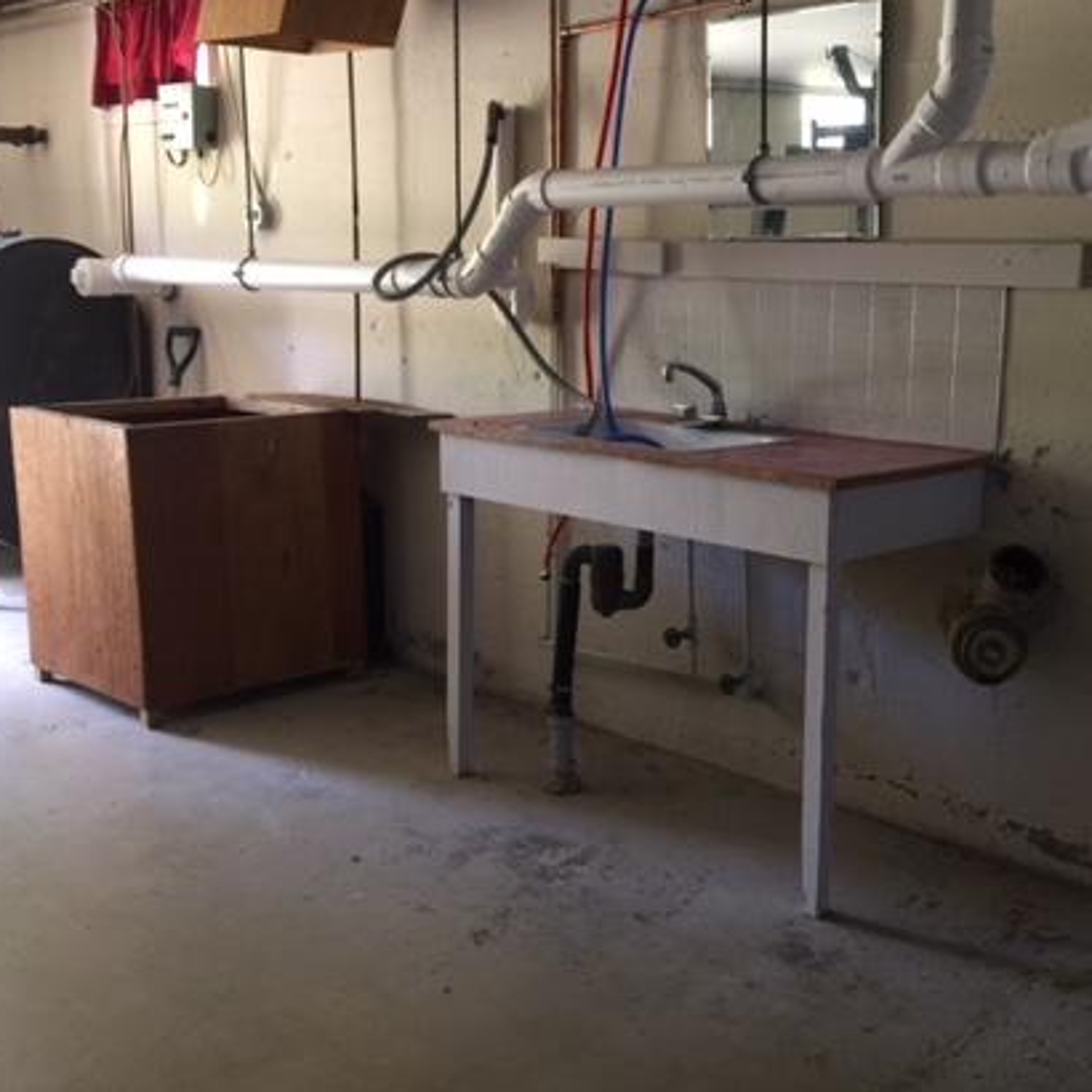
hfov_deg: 41.4
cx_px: 708
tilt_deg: -10.1
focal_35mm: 40
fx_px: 1428
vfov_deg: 41.9
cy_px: 546
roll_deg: -2.4
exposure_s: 1/15
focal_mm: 4.15
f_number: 2.2
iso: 50
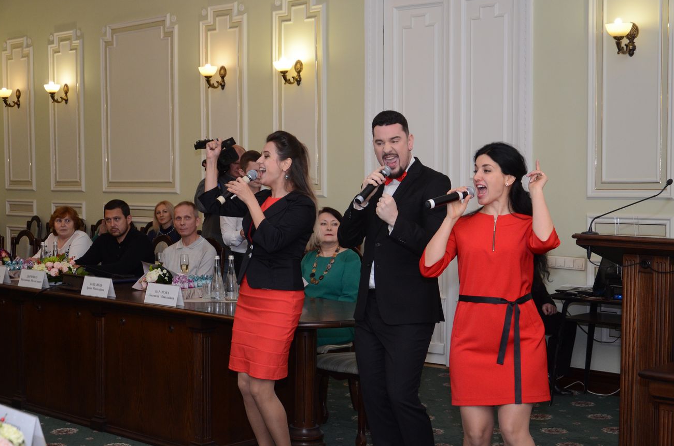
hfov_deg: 35.4
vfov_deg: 23.9
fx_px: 1056
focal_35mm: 57
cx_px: 350
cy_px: 236
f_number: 4.5
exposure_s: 1/200
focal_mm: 35
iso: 1000
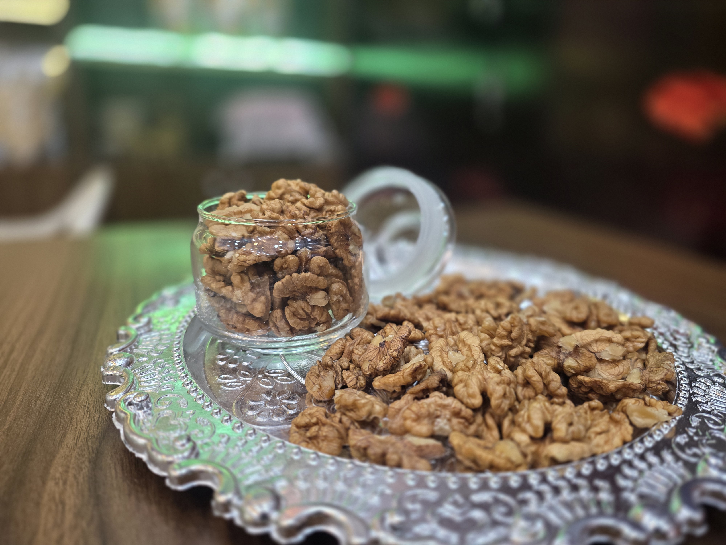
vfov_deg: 58.9
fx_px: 482
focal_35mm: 23
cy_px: 272
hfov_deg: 73.9
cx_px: 363
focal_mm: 6.25
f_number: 1.7
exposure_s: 1/100
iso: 160
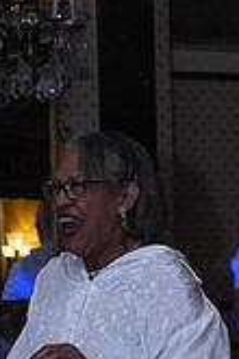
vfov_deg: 8.3
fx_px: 2420
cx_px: -49
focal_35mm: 243
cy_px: 509
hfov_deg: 5.6
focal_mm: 46
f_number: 7.1
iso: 5000
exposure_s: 1/200
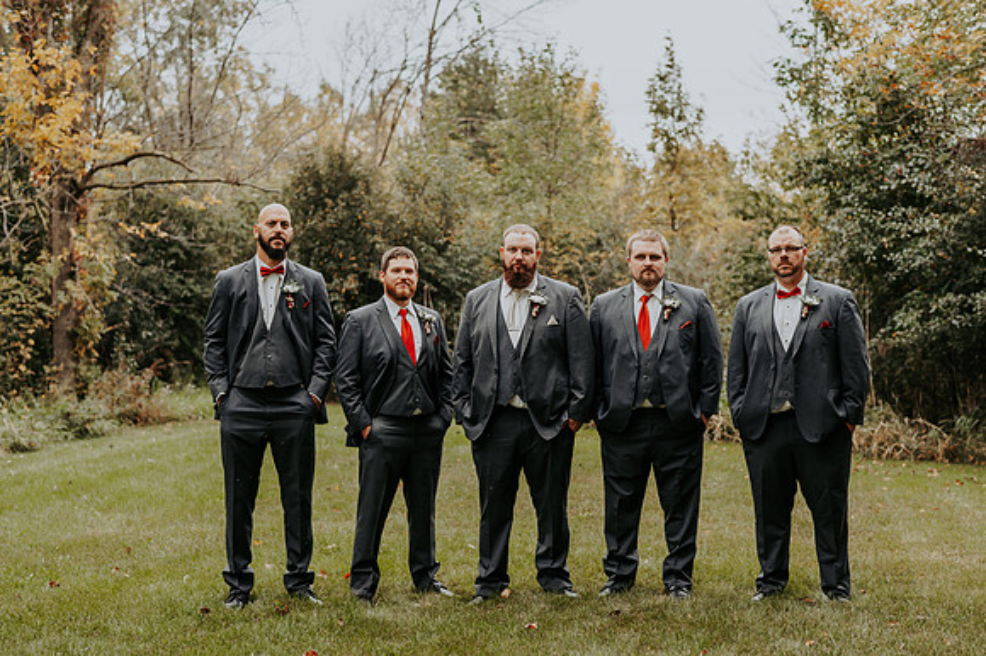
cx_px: 493
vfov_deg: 23.4
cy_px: 328
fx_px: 1588
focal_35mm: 58
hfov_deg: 34.5
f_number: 2.8
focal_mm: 58
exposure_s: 1/1000
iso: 500
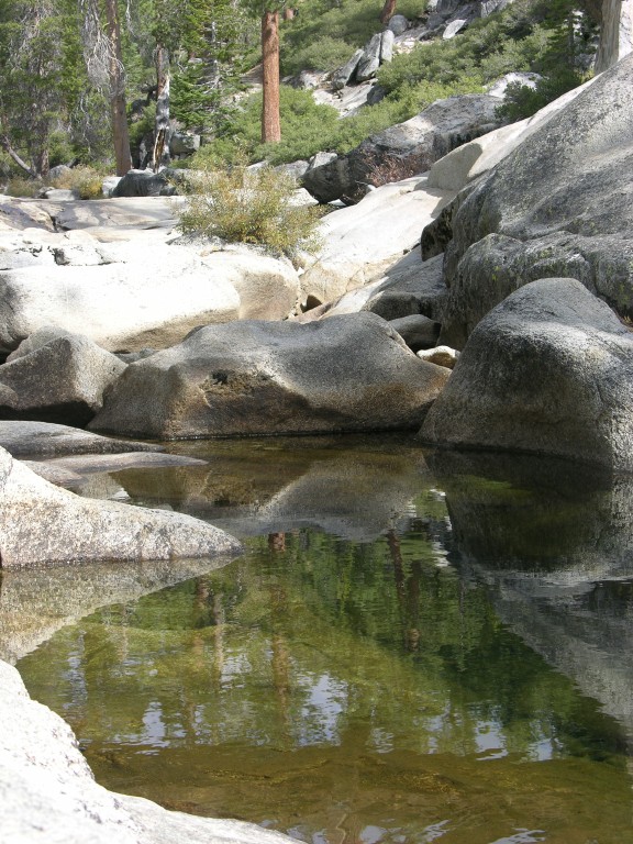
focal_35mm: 78
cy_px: 422
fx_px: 1902
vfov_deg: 25.0
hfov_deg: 18.9
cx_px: 316
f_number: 4.8
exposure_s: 1/168
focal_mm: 19.9
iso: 50
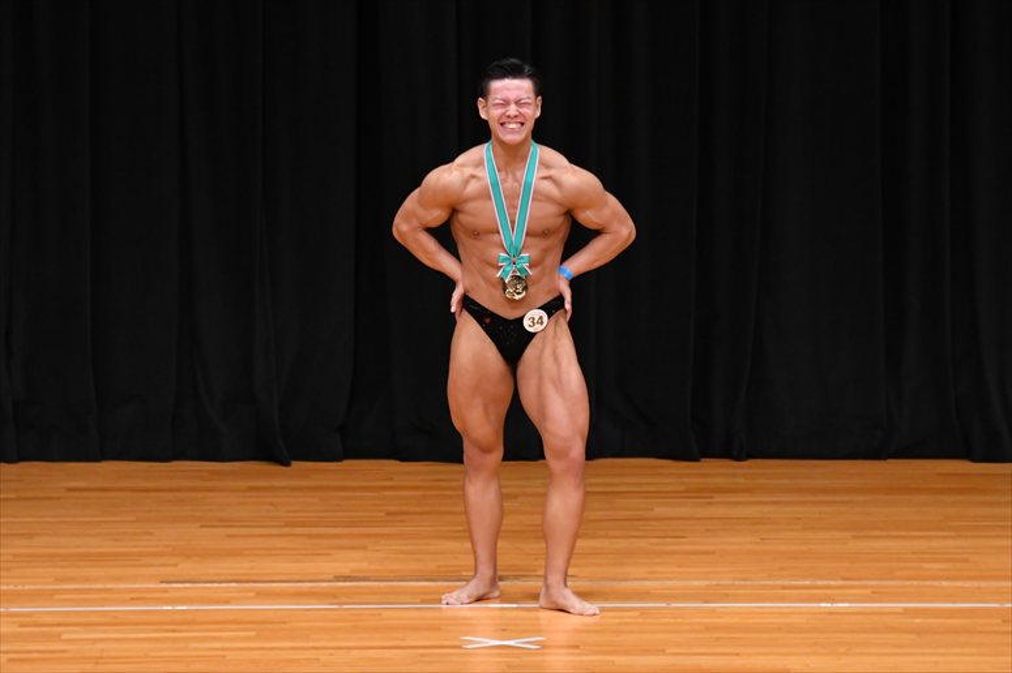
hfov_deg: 7.2
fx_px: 8008
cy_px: 336
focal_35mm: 285
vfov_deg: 4.8
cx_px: 506
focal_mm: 190
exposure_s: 1/400
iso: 3200
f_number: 5.6
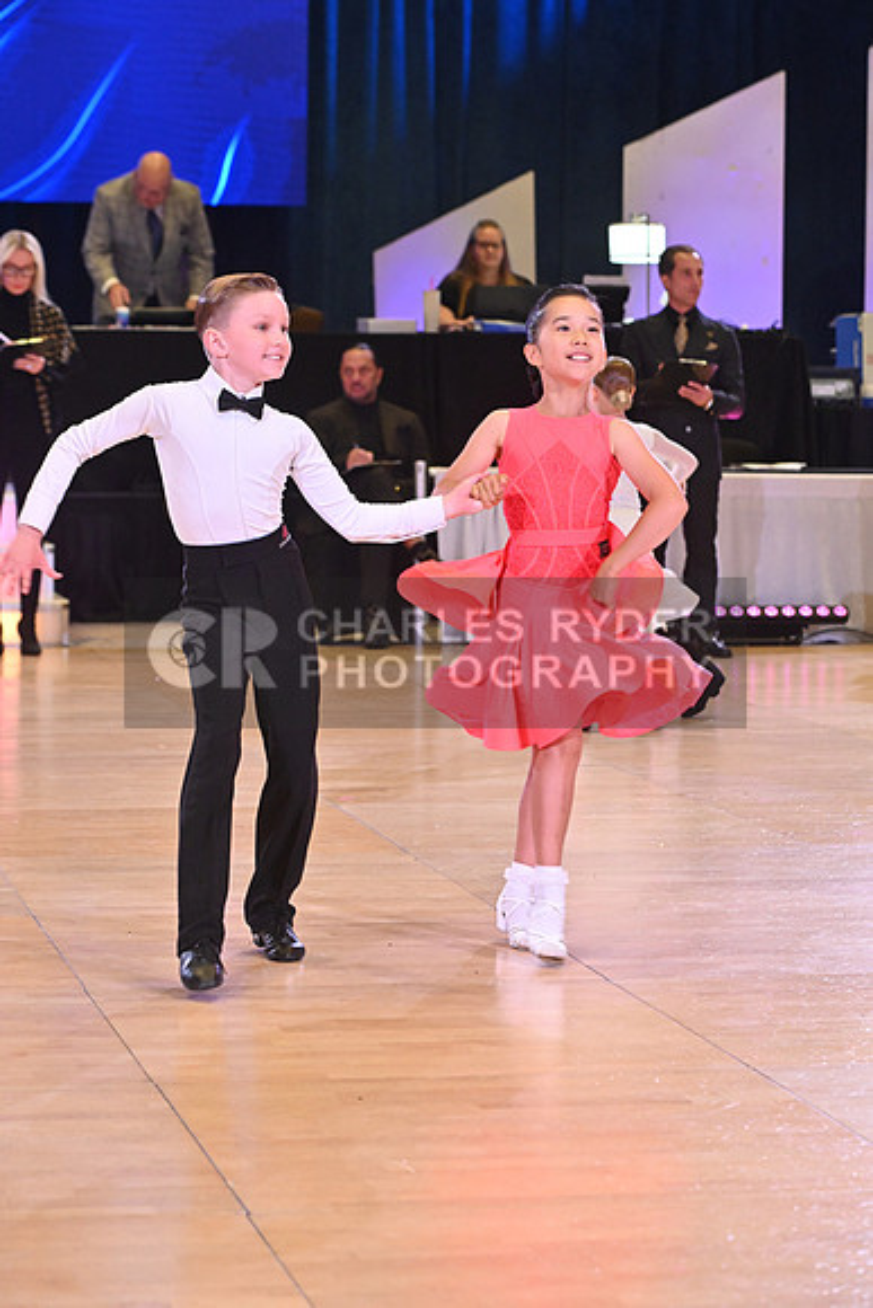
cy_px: 654
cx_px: 436
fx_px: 3817
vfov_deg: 19.5
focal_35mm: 105
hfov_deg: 13.0
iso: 4000
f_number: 6.3
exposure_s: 1/400
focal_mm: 105
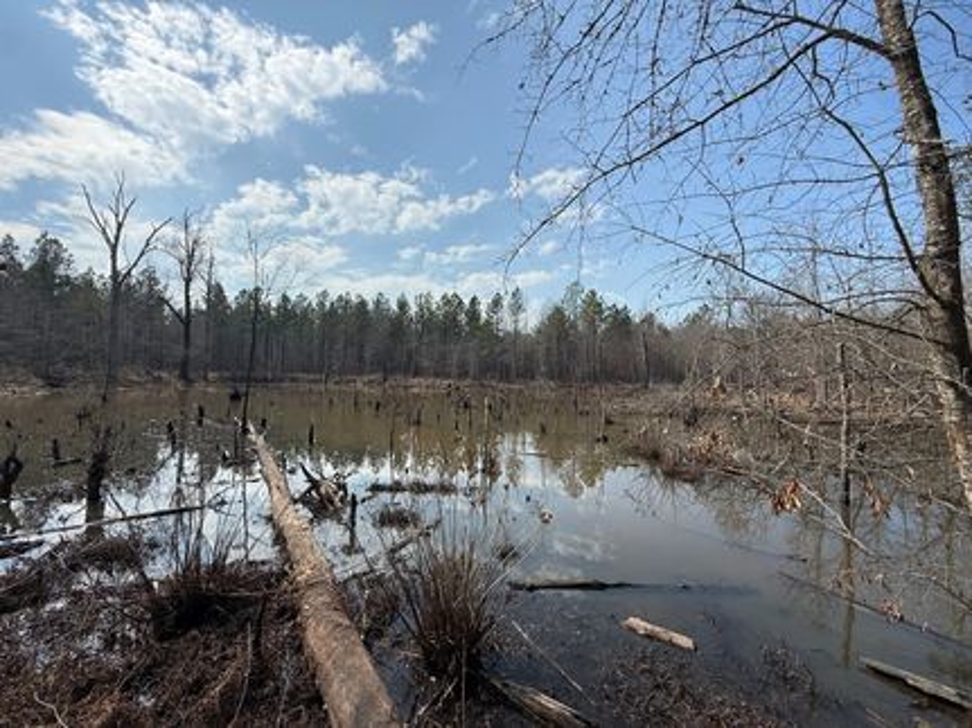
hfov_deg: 102.1
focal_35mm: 14
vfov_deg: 85.6
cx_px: 486
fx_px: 393
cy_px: 364
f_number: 2.2
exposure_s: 1/2976
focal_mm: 2.22
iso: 50
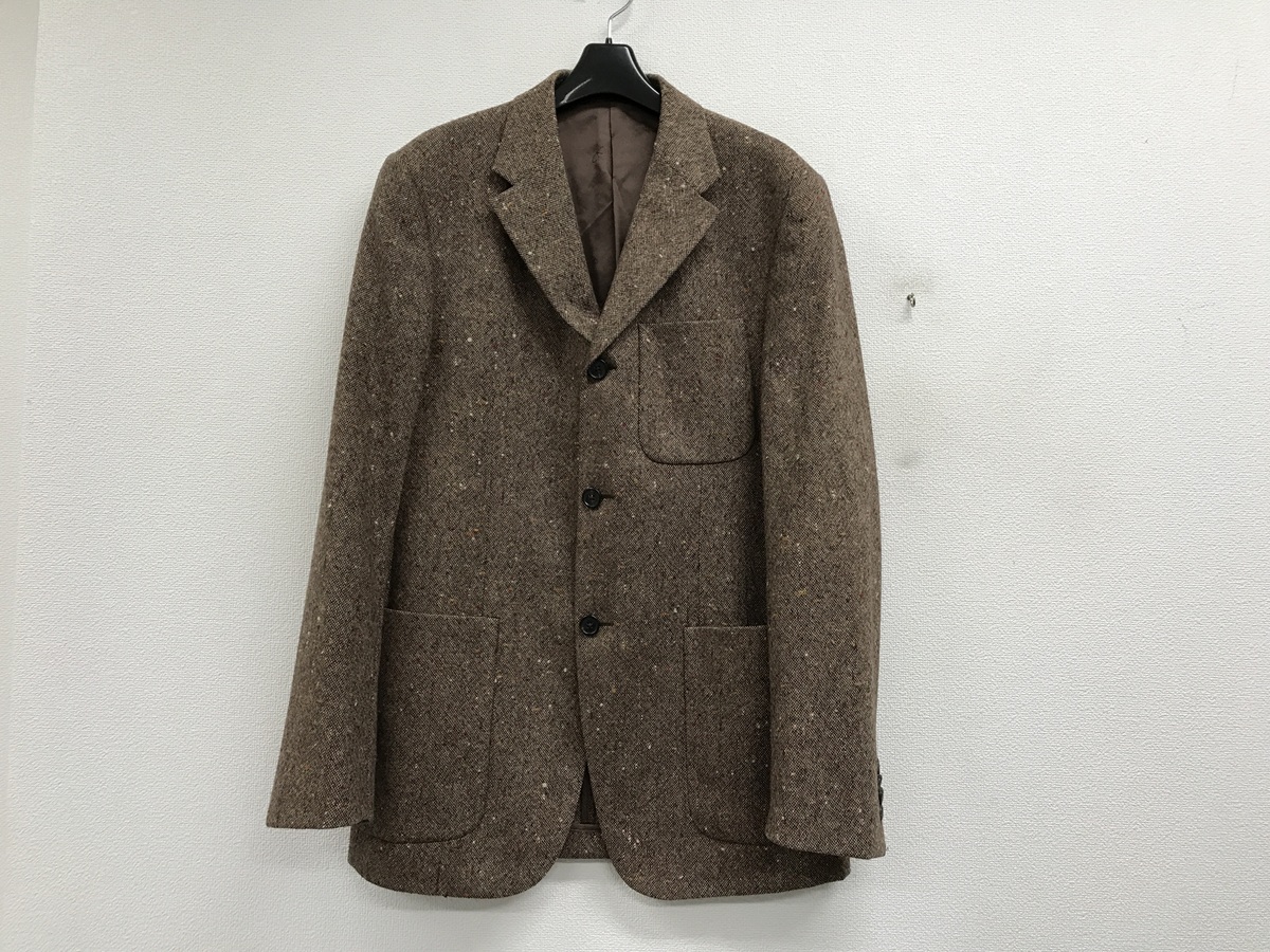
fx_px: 1027
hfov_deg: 63.4
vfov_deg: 49.7
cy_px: 476
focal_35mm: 28
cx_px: 635
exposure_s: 1/40
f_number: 1.8
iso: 25
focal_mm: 3.99
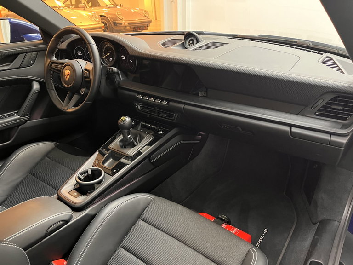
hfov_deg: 67.3
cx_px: 176
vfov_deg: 53.1
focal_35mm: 26
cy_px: 132
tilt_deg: -26.7
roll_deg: +0.6
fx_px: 265
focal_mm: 5.1
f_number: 1.6
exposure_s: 1/25
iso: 500
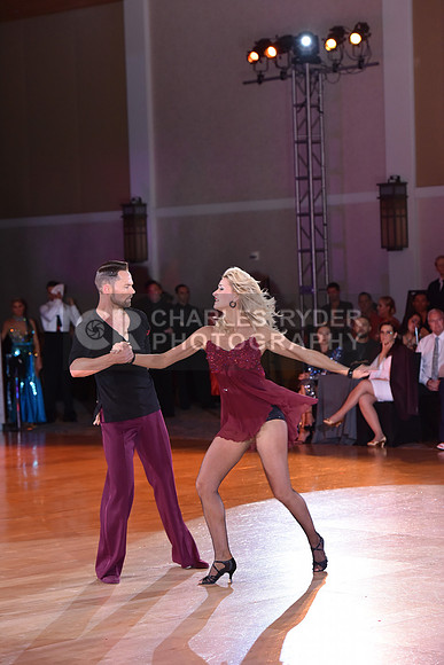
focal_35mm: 110
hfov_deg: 12.5
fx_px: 2034
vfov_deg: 18.6
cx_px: 222
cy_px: 332
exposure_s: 1/250
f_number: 4.5
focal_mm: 110
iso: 1600
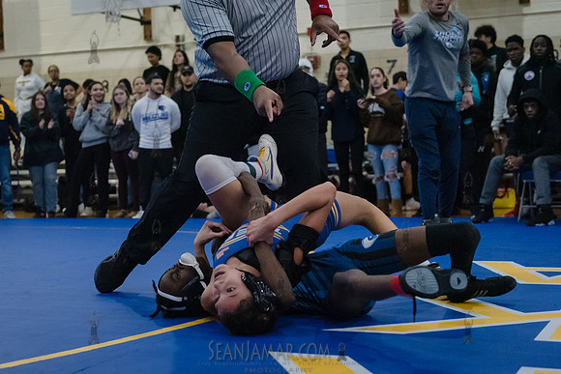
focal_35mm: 67
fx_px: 1038
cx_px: 227
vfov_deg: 20.4
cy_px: 214
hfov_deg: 30.2
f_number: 3.2
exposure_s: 1/400
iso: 8000
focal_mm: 56
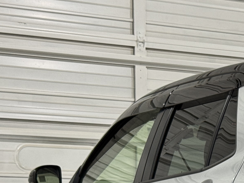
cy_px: 247
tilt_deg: +0.3
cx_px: 334
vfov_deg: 8.9
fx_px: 1149
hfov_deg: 11.7
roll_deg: +0.3
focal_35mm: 163
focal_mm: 6.76
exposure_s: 1/60
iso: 100
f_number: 1.78
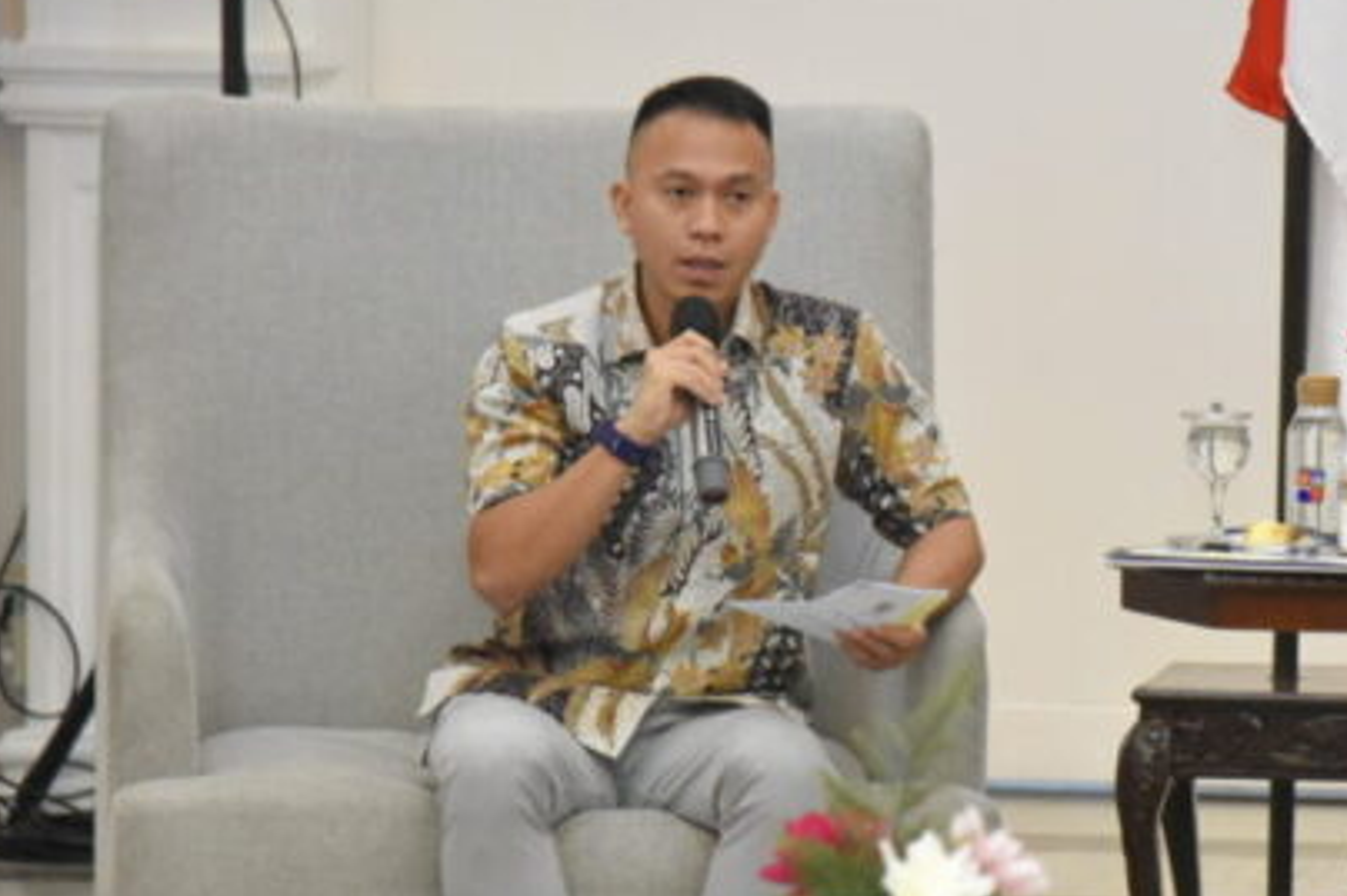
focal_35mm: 228
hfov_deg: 9.0
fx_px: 8527
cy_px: 376
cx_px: 1257
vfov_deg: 6.0
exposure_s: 1/200
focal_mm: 120
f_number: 4.5
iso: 5000
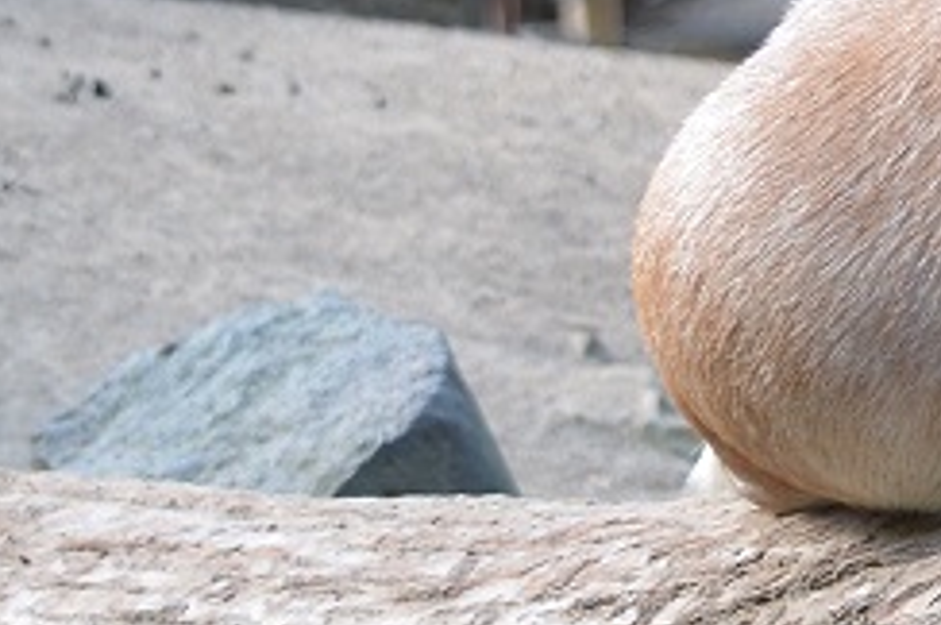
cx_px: 1697
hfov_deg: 4.3
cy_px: -305
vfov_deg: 2.9
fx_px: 12324
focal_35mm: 472
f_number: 4.5
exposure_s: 1/13
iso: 100
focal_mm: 75
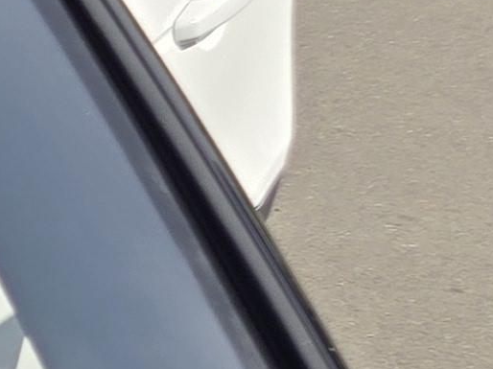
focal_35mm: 179
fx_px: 2548
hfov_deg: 8.7
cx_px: -1084
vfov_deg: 8.2
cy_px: 371
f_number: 1.8
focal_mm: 5.4
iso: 25
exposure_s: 1/2116
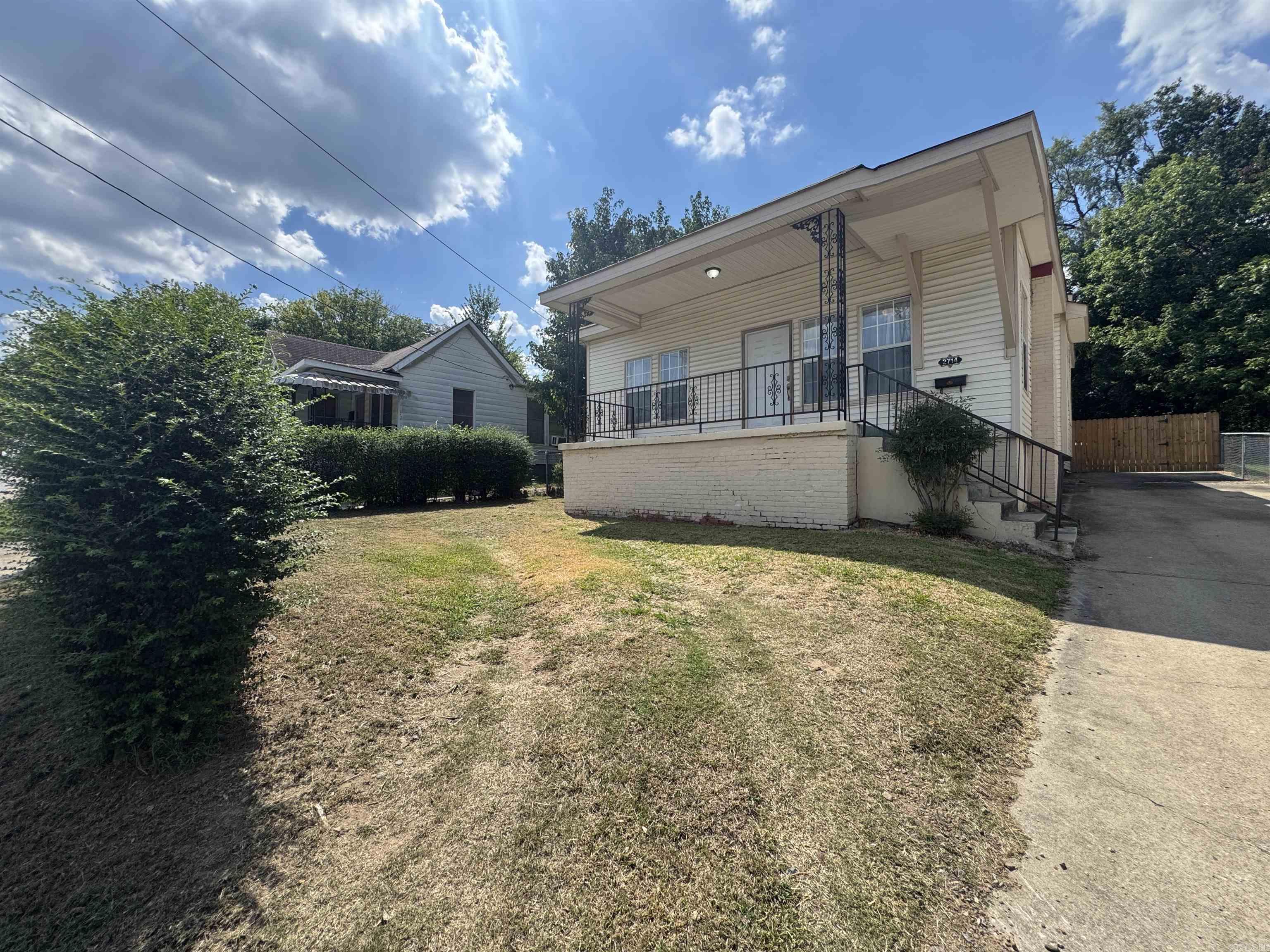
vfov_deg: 85.7
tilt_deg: +0.2
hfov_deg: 102.1
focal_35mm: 14
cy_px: 476
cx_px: 635
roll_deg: +0.3
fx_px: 514
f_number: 2.2
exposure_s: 1/1477
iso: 50
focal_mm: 2.22
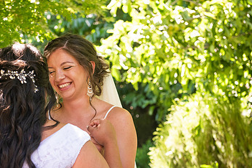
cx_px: 78
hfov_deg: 18.7
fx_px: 763
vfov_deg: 12.5
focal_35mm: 109
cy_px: 138
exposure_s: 1/320
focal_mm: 66
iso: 640
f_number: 4
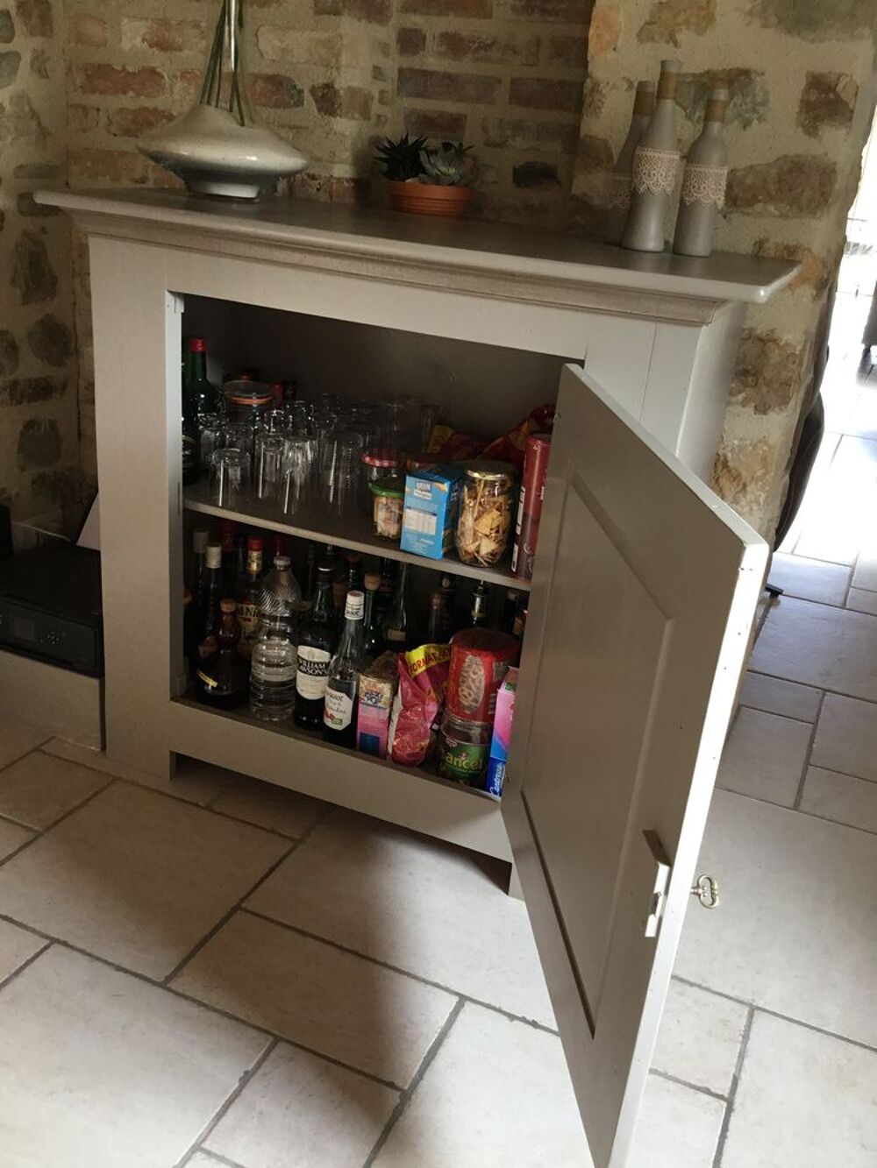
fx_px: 1047
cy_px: 584
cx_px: 438
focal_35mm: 31
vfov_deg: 58.3
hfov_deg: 45.4
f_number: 2.4
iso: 80
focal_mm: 3.3
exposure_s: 1/33
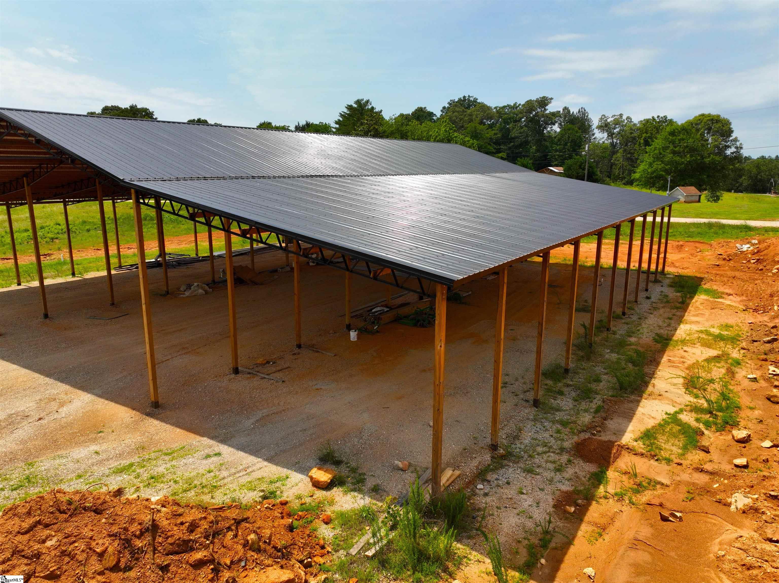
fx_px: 540
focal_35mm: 24
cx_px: 390
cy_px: 292
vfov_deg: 56.8
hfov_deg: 71.6
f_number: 2.8
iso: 100
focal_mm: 12.29
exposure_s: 1/320
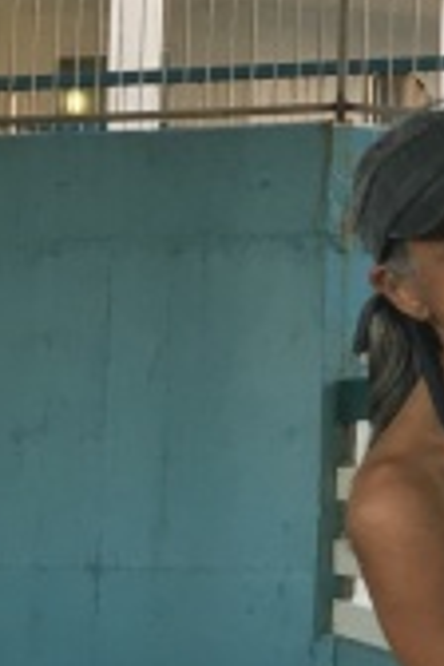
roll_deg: +0.9
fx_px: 2127
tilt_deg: +6.2
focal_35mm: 115
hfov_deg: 10.3
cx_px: 1062
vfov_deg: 17.8
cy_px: 234
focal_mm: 4.15
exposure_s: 1/30
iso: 32
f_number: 2.2
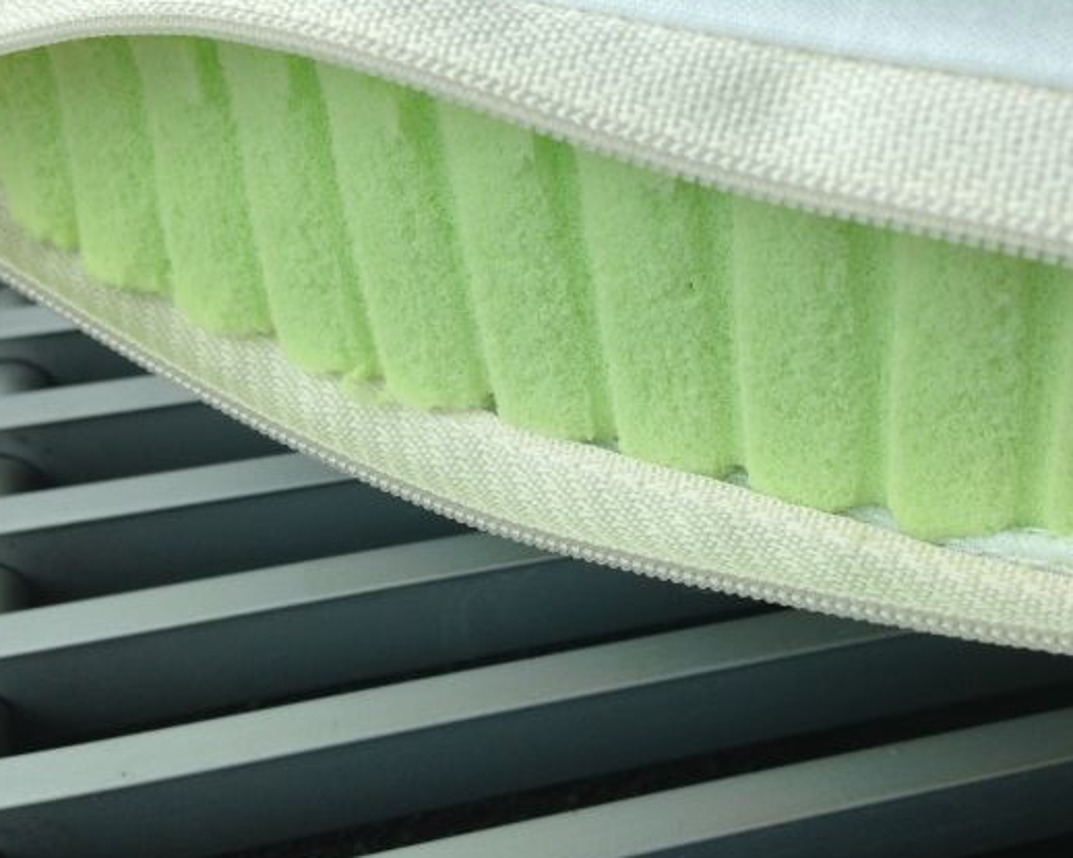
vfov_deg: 34.0
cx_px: 623
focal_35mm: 44
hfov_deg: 41.9
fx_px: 1397
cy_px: 329
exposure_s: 1/379
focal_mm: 4.13
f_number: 2.4
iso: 50
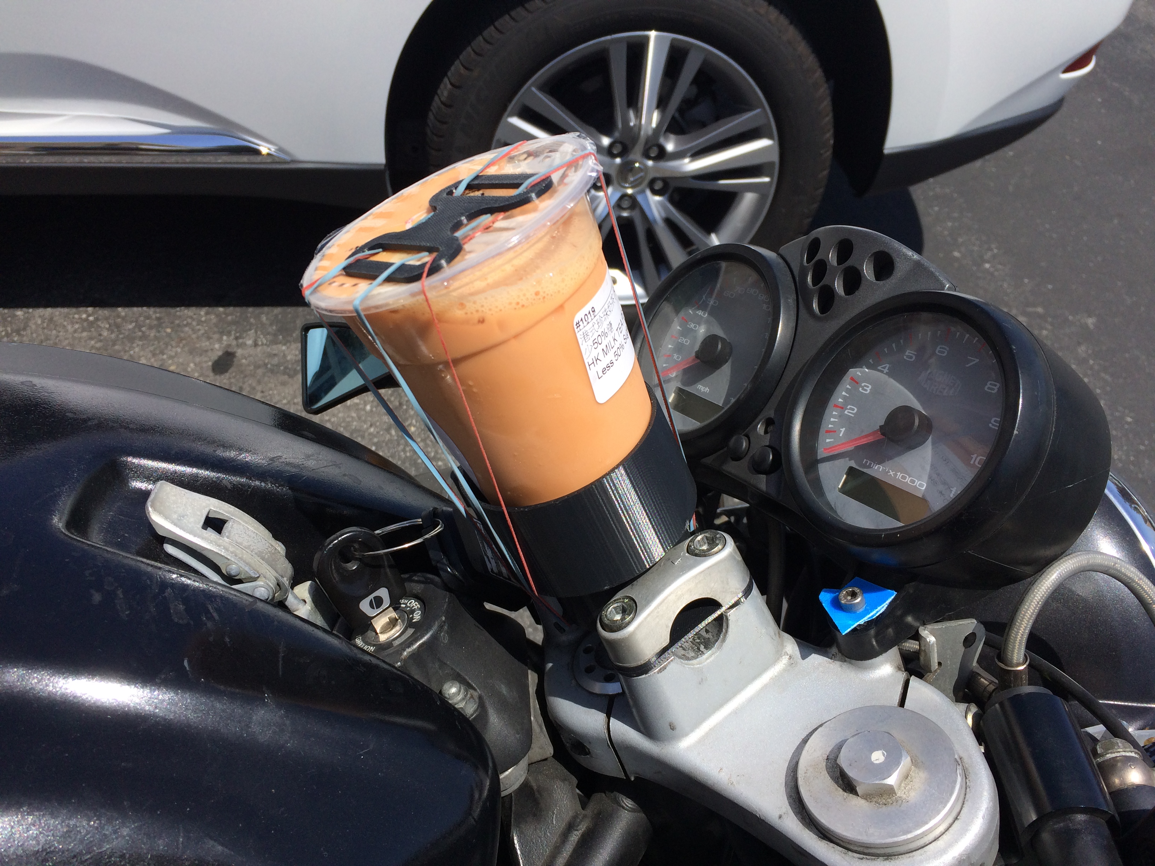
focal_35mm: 29
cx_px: 578
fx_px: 968
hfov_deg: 61.7
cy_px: 433
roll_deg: -2.9
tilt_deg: -42.6
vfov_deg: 48.2
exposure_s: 1/2283
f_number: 2.2
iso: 32
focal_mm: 4.15
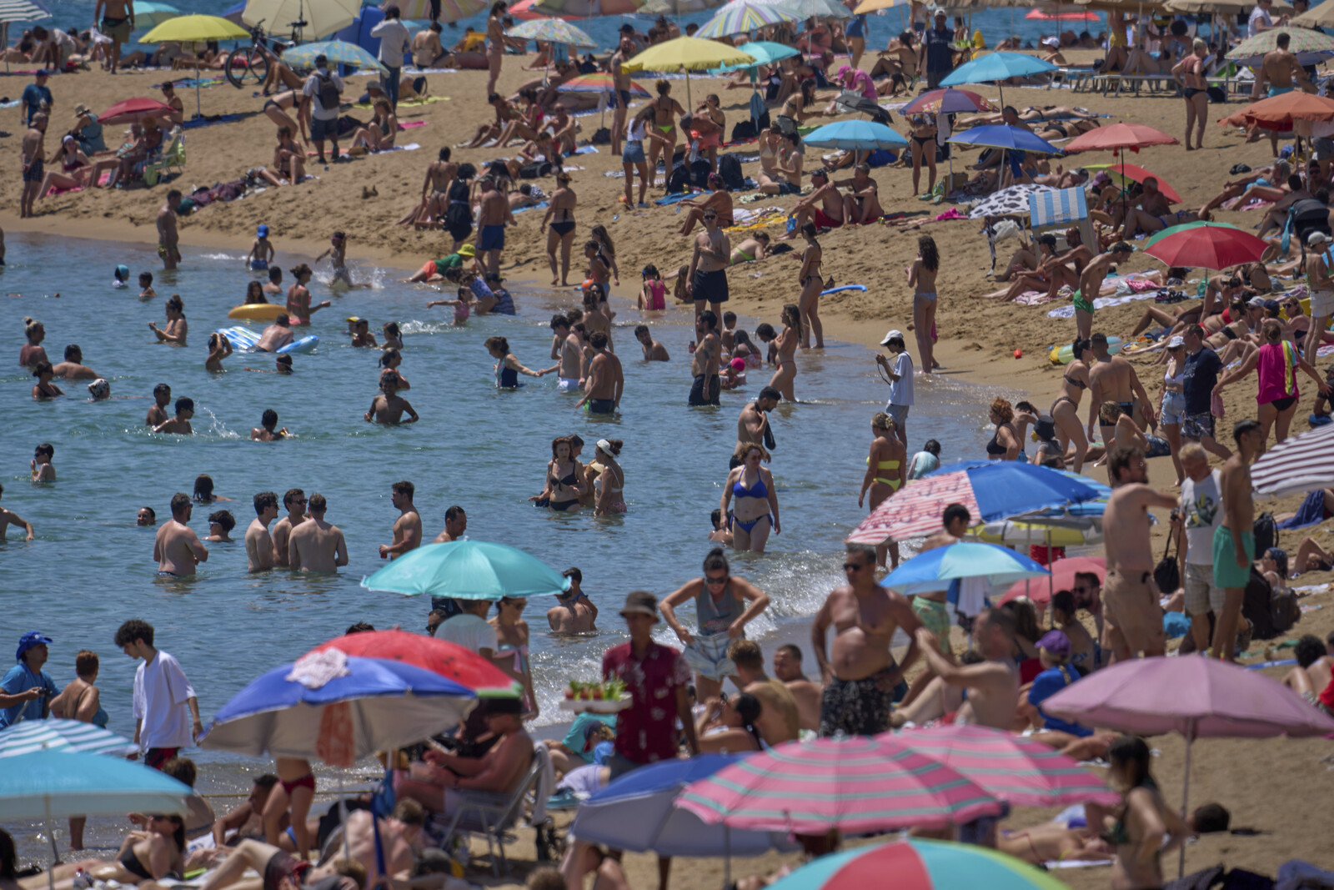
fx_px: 21344
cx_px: 667
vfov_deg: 2.4
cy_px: 445
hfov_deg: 3.6
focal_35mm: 576
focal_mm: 576
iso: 50
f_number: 8
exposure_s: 1/320
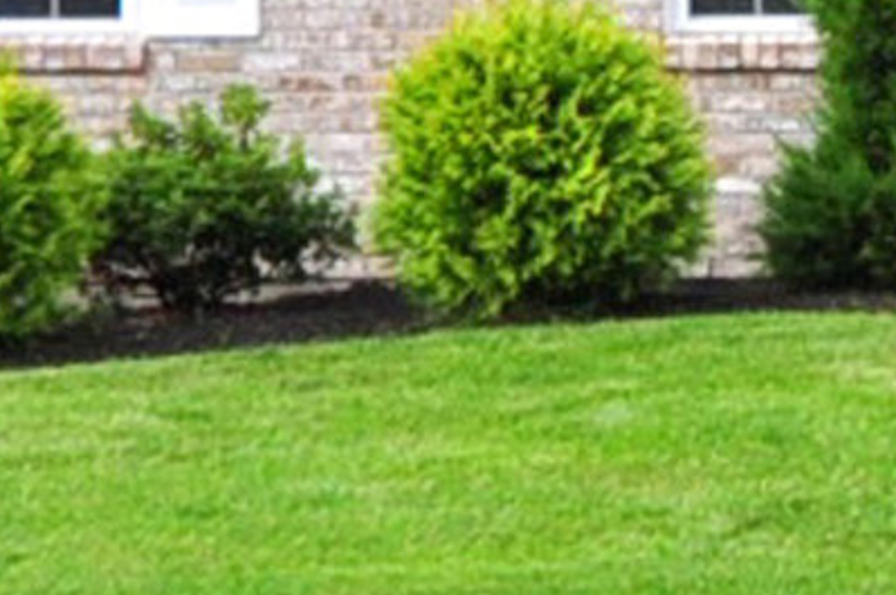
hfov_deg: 8.9
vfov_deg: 6.2
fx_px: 5419
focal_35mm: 218
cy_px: -468
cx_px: 1848
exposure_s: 1/200
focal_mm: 20
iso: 640
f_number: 8
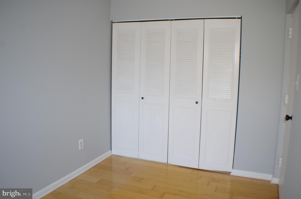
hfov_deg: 46.5
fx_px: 350
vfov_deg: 31.7
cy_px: 100
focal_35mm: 42
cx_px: 150
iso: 400
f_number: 4
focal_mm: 28.13
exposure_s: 1/125
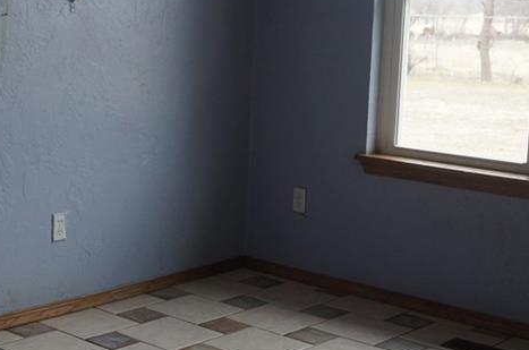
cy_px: 188
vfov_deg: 19.6
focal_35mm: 69
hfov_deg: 28.5
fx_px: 1013
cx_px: 94
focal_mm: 21
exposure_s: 1/60
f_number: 4
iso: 320
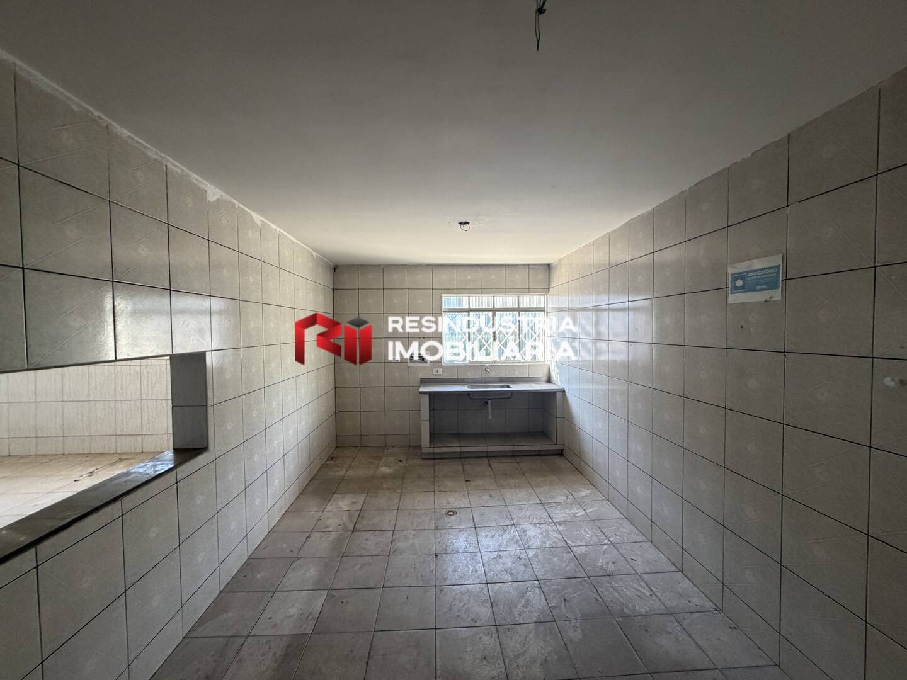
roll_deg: +1.9
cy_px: 340
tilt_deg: -0.8
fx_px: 367
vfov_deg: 85.7
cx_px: 454
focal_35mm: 14
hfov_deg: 102.1
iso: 320
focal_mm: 2.22
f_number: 2.2
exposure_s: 1/109
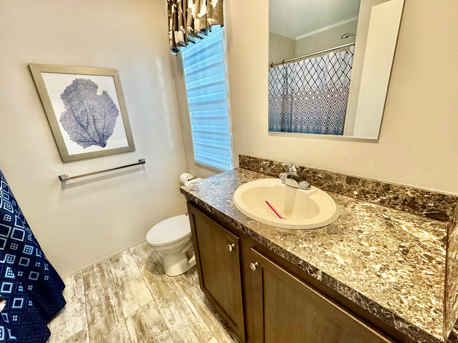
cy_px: 172
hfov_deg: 102.1
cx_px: 229
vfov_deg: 85.7
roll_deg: +3.5
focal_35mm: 14
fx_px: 185
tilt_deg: -19.5
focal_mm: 2.22
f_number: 2.2
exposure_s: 1/120
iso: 320
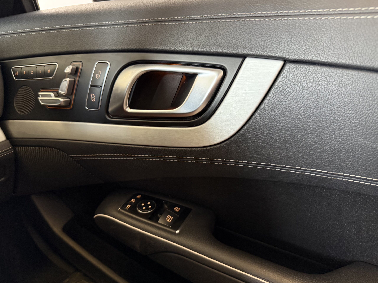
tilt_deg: -22.6
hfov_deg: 71.6
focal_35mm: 24
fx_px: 262
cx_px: 189
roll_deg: -0.2
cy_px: 142
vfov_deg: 56.8
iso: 1000
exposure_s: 1/40
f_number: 1.78
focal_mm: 6.76
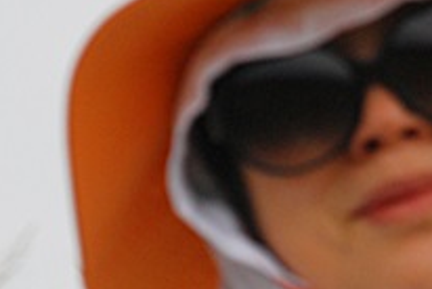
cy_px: 318
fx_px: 7835
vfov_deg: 2.1
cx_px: 451
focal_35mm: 652
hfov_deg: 3.2
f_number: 6.3
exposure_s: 1/500
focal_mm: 112
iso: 400
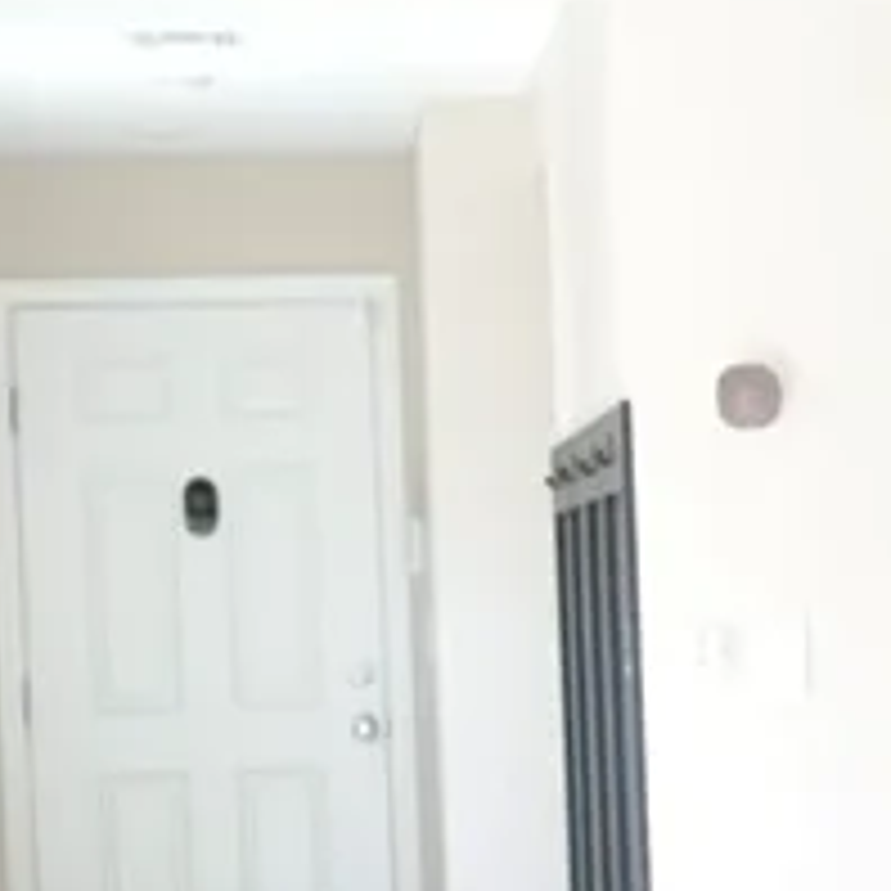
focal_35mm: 154
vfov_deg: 11.3
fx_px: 4485
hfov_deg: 10.7
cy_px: 783
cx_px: 1557
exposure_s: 1/320
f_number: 2.2
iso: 1000
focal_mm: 35
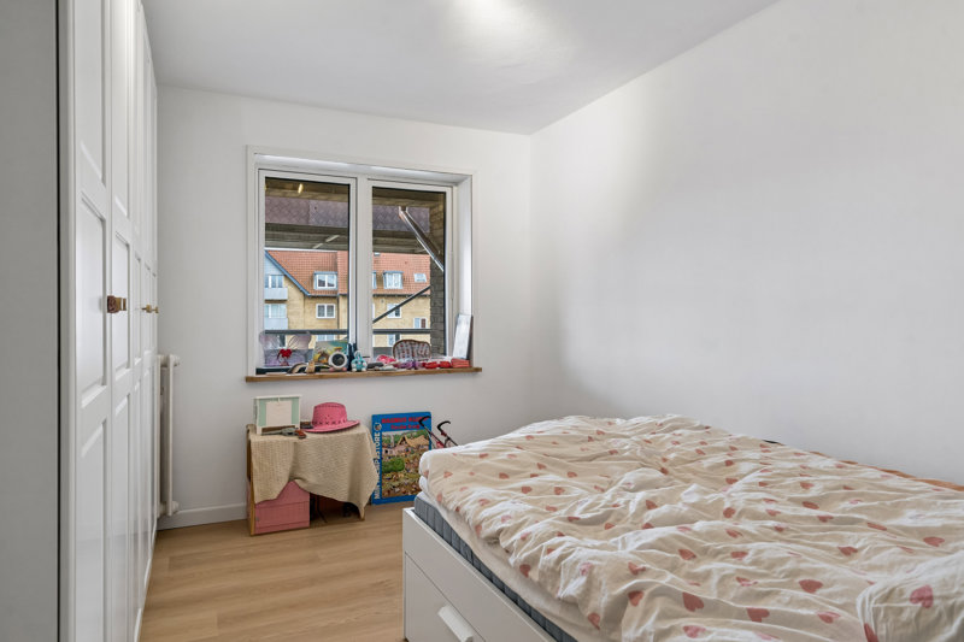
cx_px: 482
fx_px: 589
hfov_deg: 78.6
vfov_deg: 57.2
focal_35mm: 22
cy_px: 321
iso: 800
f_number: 7.1
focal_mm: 22
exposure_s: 1/60
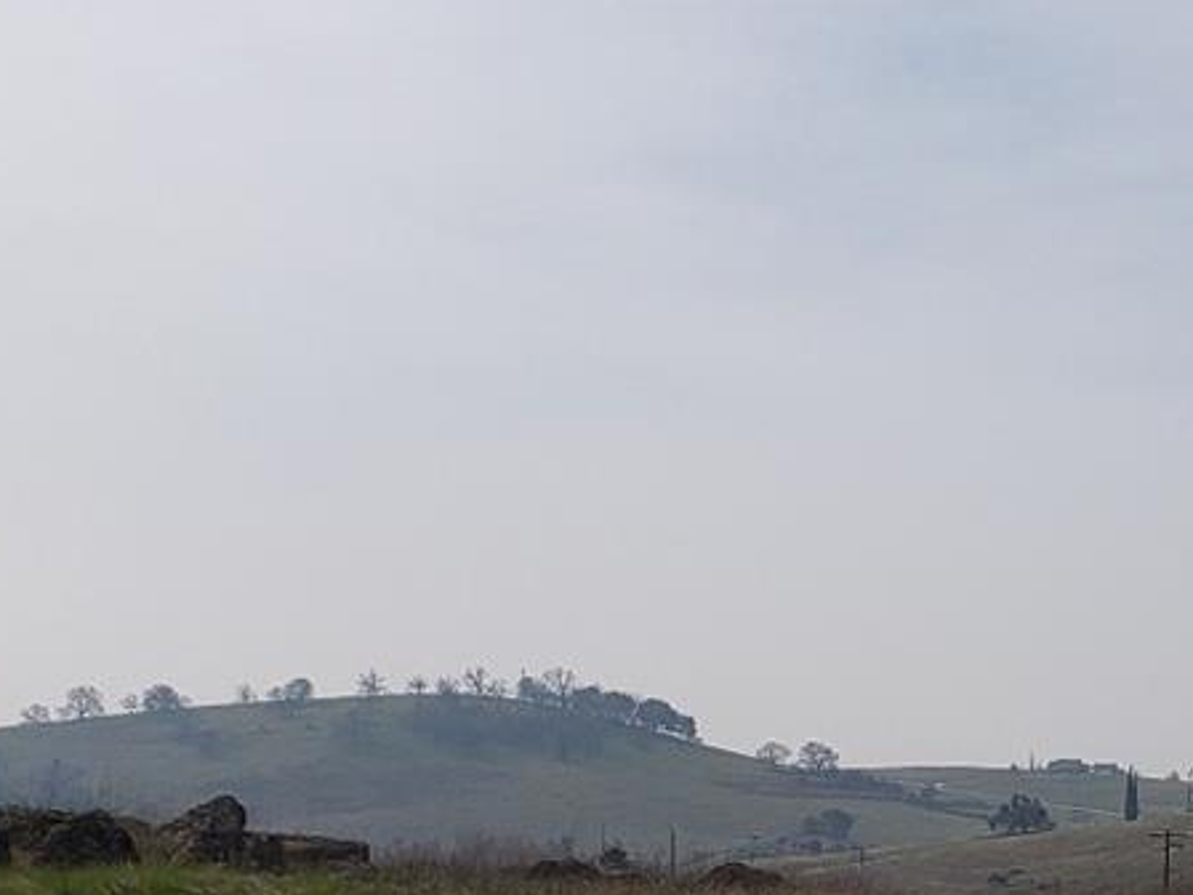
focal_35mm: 87
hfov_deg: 21.3
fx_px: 2998
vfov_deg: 16.8
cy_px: 743
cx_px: 1323
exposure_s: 1/2865
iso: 50
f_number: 2.4
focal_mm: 4.3
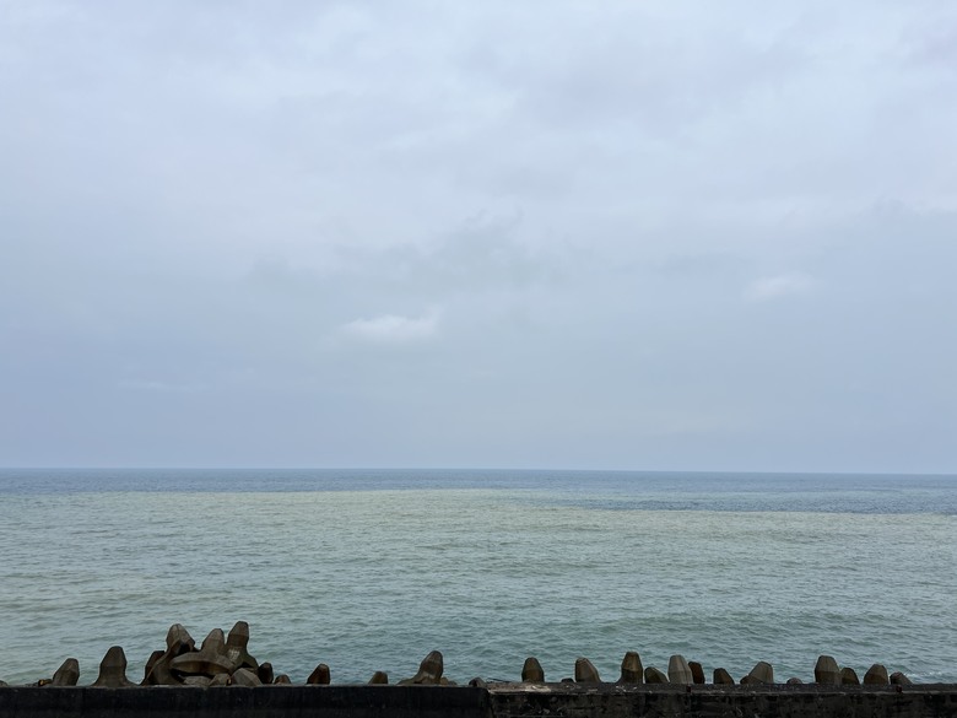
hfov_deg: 67.3
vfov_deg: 53.1
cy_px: 359
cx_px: 478
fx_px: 719
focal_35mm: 26
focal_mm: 5.7
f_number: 1.5
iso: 50
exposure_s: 1/4630
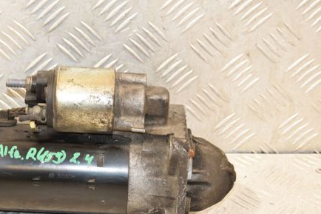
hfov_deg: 17.7
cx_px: 98
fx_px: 1025
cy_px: 144
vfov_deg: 11.9
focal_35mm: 115
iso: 1600
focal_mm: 52
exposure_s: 1/100
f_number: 7.1
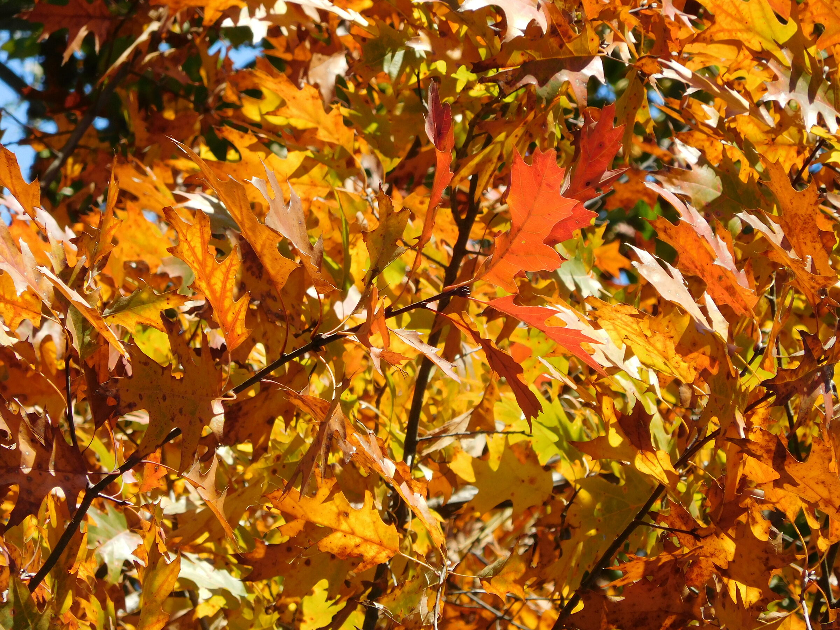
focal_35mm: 400
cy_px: 315
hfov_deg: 5.0
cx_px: 420
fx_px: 9706
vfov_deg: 3.7
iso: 125
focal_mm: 71.4
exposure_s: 1/200
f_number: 6.2
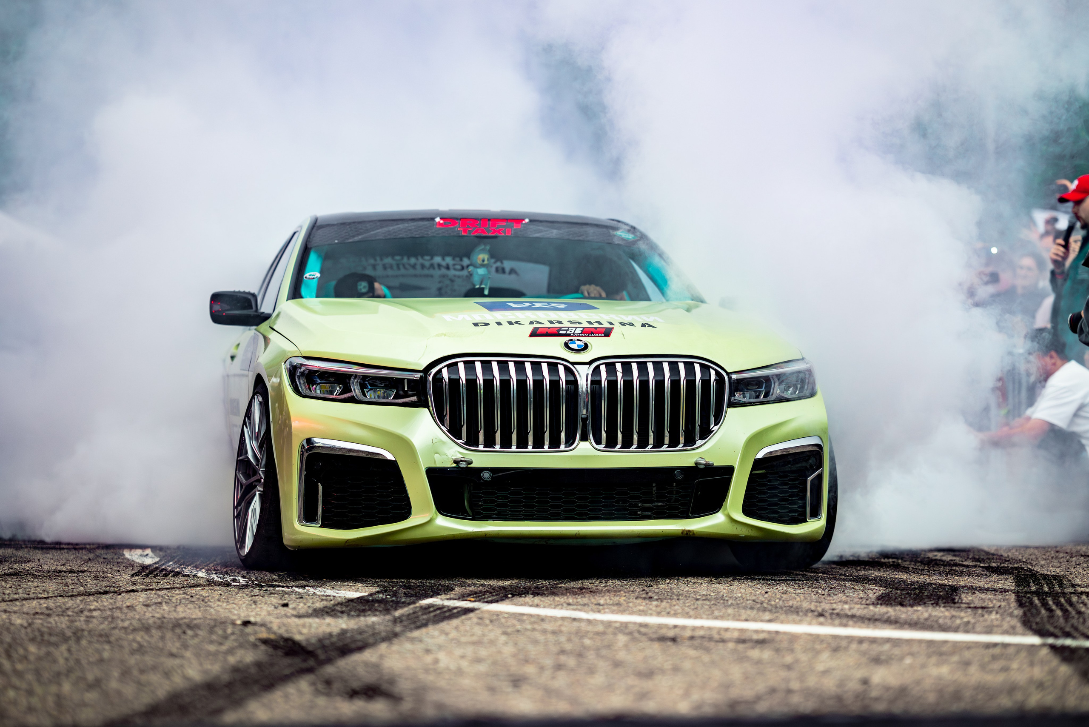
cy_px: 369
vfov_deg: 15.8
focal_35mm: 86
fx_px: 2612
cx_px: 553
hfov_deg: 23.5
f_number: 2.2
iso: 800
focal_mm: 85
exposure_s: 1/640
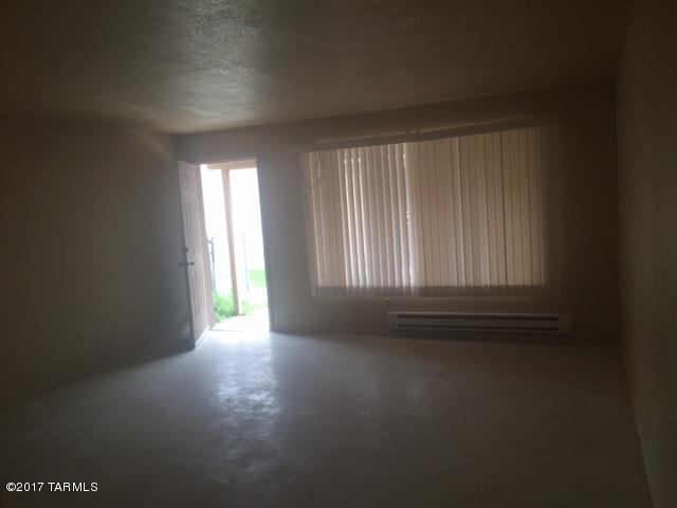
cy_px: 254
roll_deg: +4.4
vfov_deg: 48.2
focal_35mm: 29
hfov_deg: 61.7
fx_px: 567
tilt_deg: -5.4
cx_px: 338
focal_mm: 4.15
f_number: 2.2
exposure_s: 1/120
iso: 50
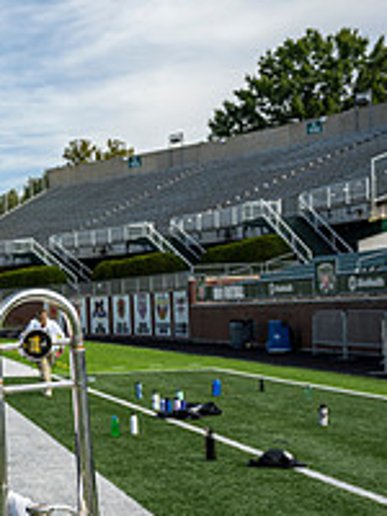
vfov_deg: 28.8
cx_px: -219
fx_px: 999
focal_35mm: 67
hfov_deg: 18.9
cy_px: 337
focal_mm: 24
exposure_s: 1/250
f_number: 4.5
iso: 40
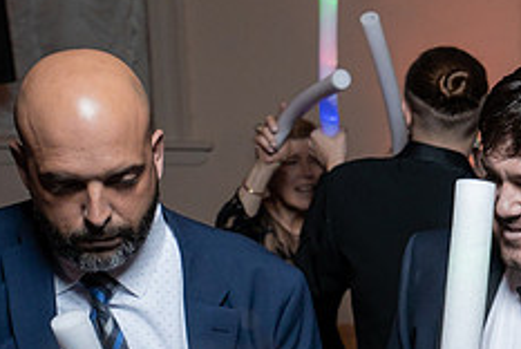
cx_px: 546
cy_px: 330
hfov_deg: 22.1
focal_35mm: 88
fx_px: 1275
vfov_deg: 15.4
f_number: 4
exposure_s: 1/200
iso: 2000
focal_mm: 35
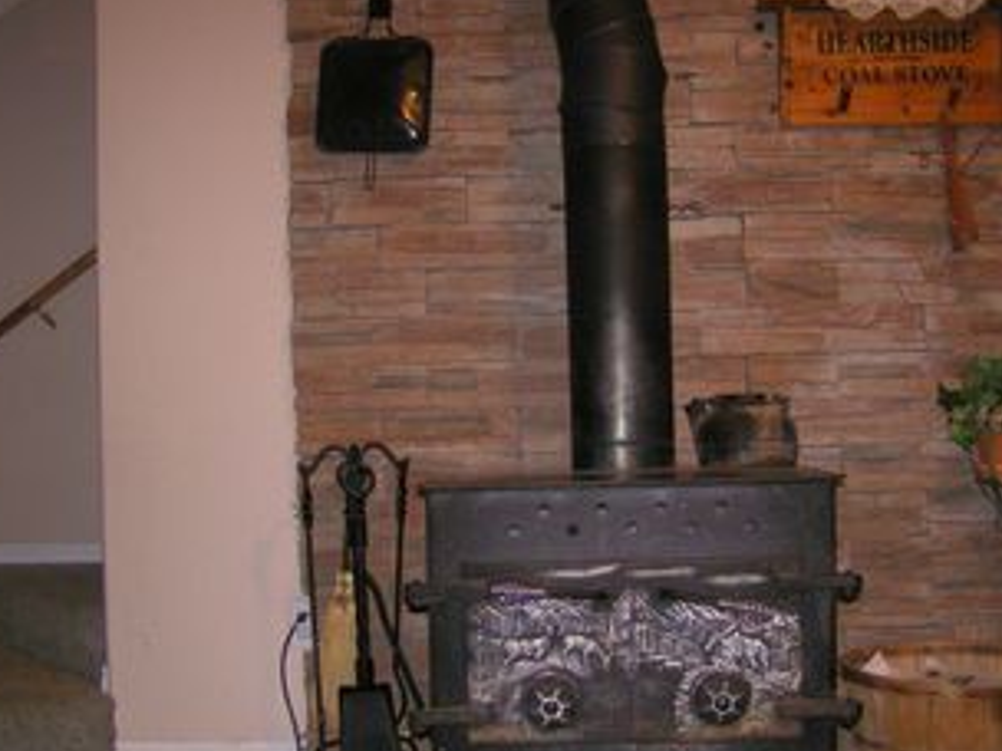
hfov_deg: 41.2
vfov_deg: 31.5
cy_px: 415
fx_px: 1332
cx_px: 557
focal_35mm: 46
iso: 200
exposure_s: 1/40
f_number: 2.8
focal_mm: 5.8
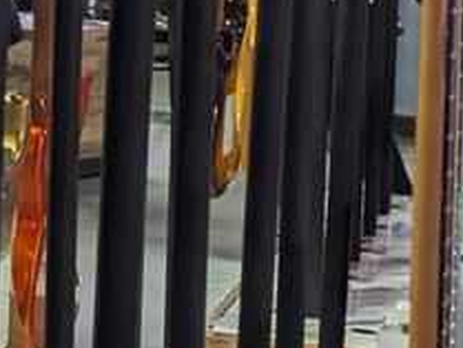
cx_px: -627
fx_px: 1847
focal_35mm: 138
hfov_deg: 11.8
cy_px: -2
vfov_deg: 10.7
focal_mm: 6.81
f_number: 1.85
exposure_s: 1/60
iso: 161
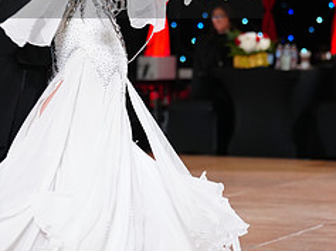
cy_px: -28
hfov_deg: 11.9
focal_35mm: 165
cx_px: 69
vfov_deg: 8.9
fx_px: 1599
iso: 2500
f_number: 2.8
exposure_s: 1/400
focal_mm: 70
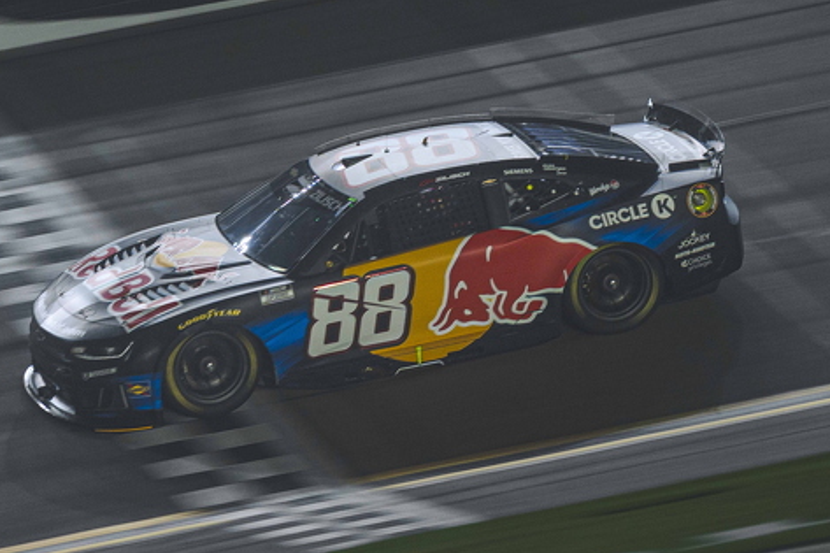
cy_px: 249
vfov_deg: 6.1
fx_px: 5208
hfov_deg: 9.1
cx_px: 360
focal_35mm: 226
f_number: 2.8
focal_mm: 135
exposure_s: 1/250
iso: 320
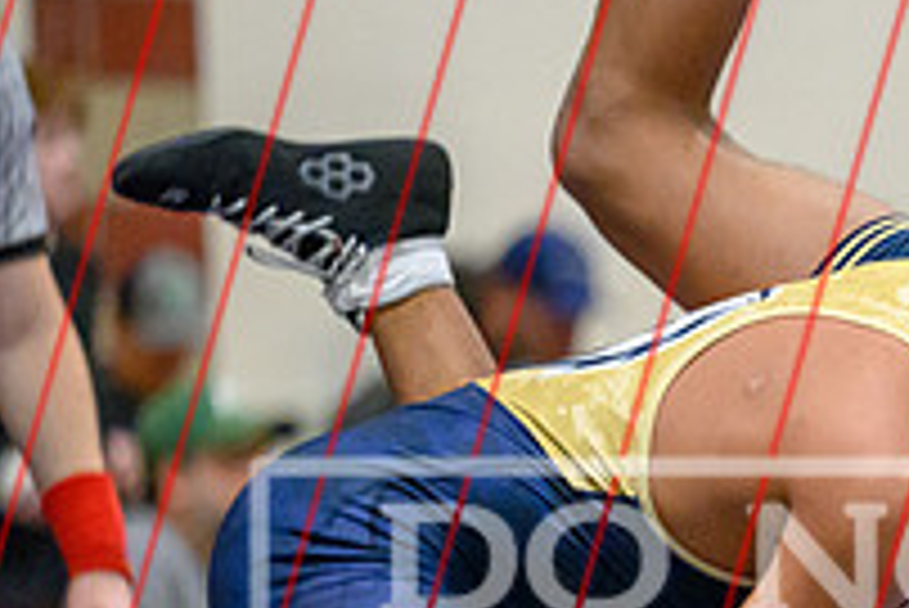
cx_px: 1213
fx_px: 12937
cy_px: 562
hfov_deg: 4.0
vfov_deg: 2.7
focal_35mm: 512
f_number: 2.8
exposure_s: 1/800
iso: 8000
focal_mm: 160
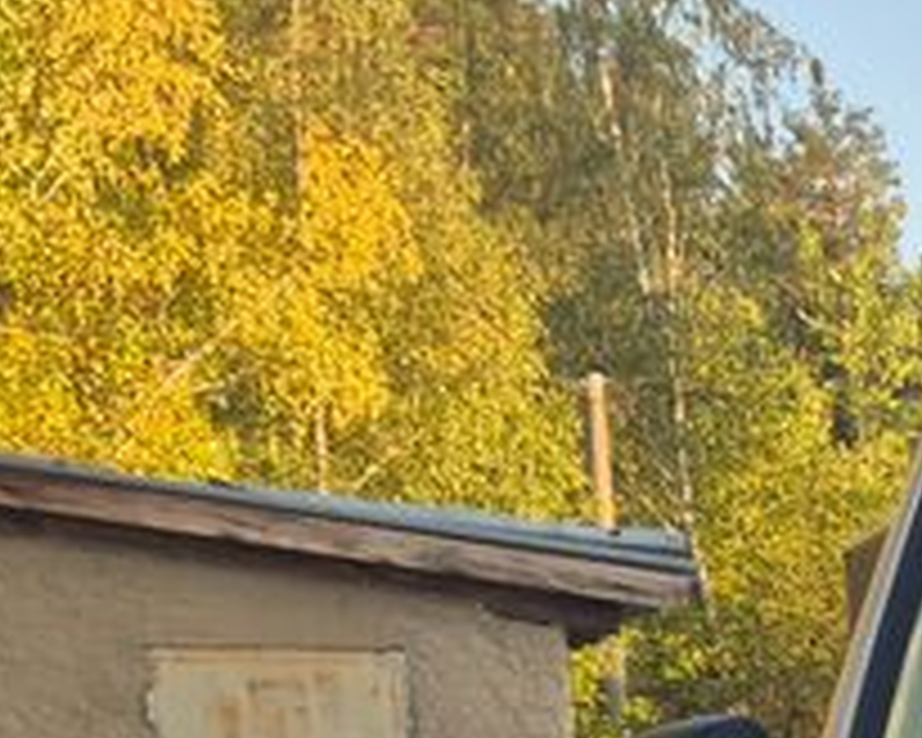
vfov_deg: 12.3
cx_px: 1916
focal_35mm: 112
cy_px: 1426
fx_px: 3056
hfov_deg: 14.1
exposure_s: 1/443
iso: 25
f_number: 1.8
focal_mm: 5.4
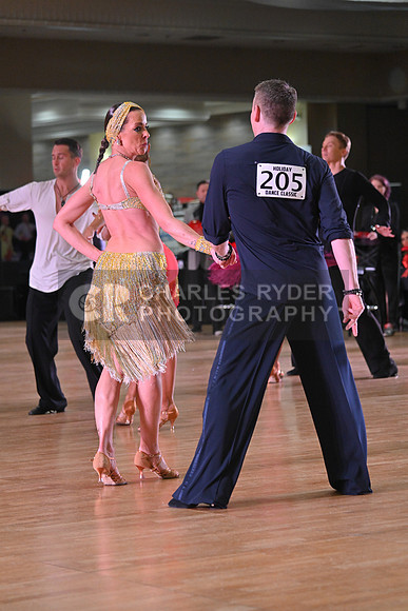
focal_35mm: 120
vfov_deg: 17.1
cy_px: 306
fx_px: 2039
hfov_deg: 11.4
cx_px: 204
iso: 3200
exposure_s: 1/400
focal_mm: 120
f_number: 5
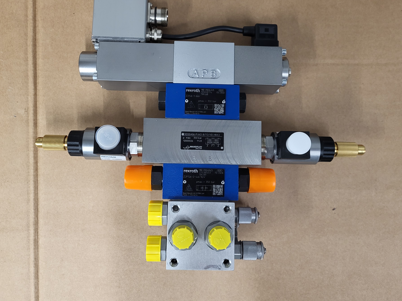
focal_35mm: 29
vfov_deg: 48.1
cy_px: 133
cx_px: 196
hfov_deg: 61.6
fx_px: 337
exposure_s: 1/100
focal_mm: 5.4
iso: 320
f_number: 1.8
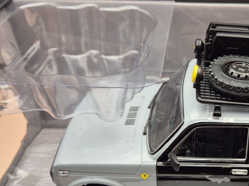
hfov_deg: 36.6
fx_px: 352
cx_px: 221
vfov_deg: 29.6
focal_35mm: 49
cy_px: 110
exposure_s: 1/68
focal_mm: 5.4
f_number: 1.8
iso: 32
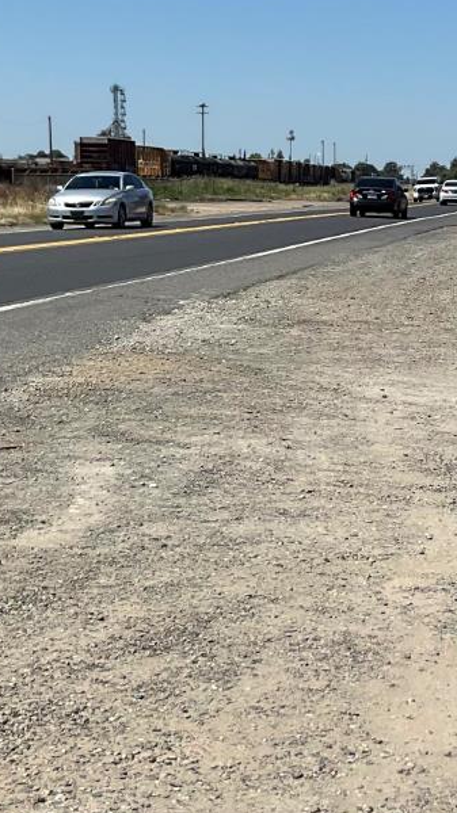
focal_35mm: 79
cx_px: 434
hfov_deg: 15.1
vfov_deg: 26.8
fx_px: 1704
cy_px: 509
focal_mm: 3
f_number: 1.8
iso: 16
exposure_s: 1/3534
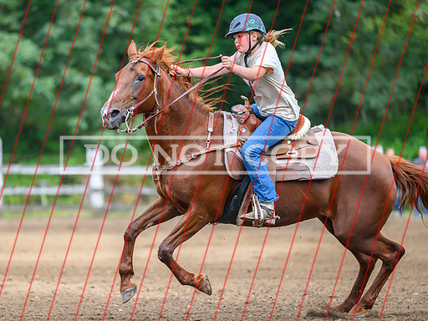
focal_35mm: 240
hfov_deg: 8.2
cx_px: 176
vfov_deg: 6.2
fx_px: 2967
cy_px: 175
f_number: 2.8
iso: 1600
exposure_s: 1/1600
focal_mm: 190
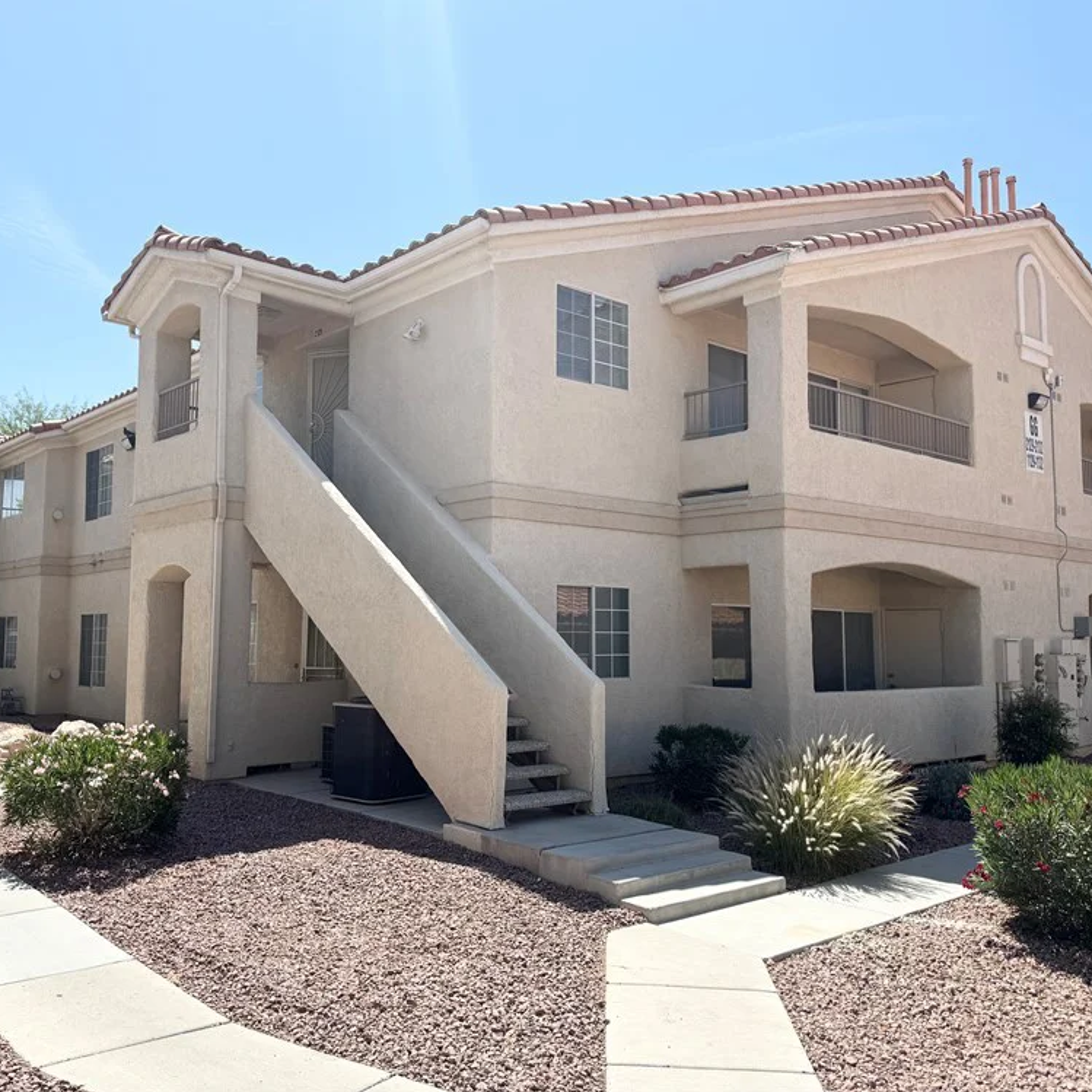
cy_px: 535
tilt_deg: +4.6
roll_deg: -0.3
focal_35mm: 29
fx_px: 1035
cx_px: 519
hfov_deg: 55.6
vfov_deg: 55.6
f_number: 1.78
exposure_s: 1/4950
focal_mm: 6.76
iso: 80
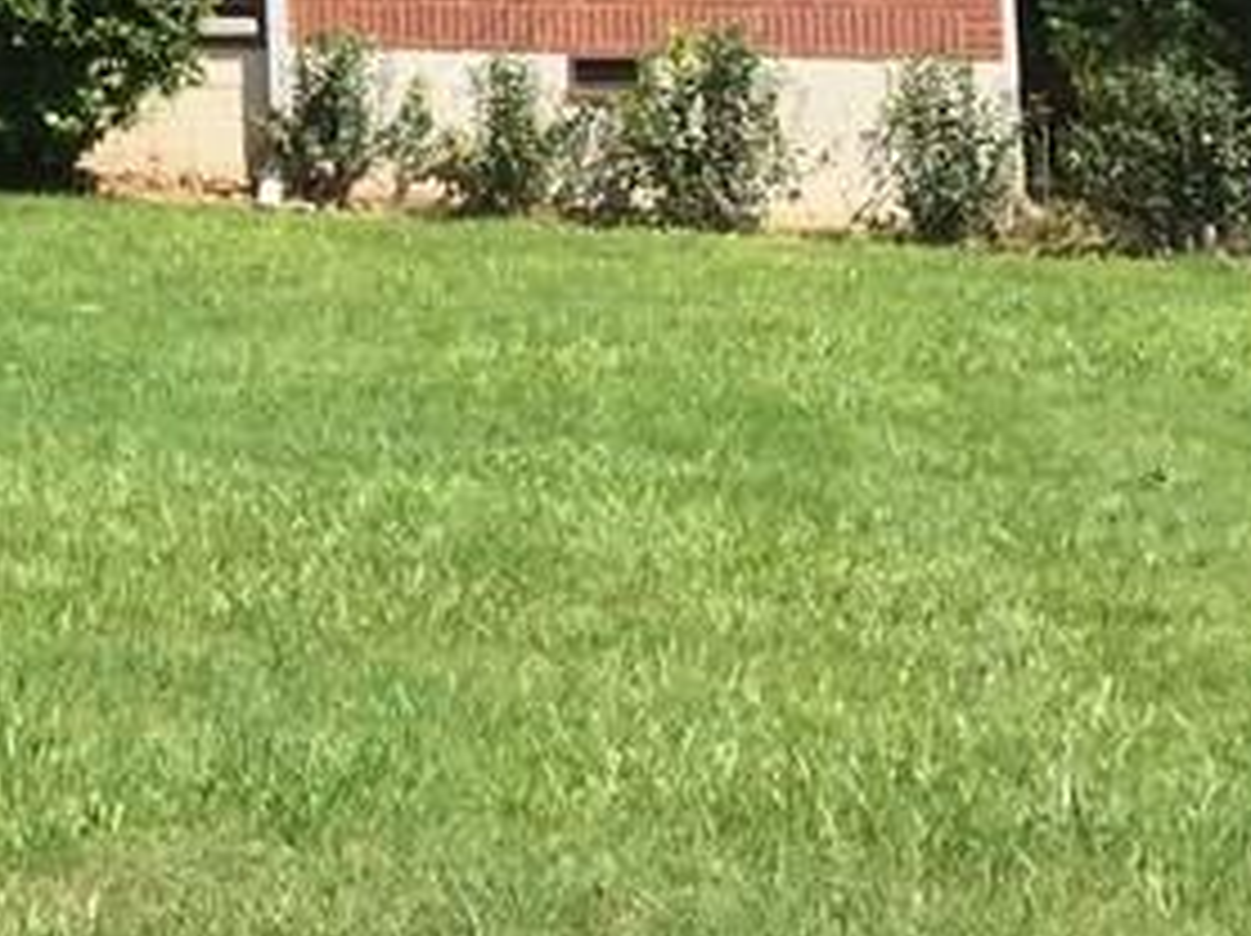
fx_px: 3864
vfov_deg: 12.7
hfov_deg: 17.0
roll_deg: -0.3
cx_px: -482
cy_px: -702
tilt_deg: +7.6
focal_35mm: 107
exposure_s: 1/1364
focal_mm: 4.15
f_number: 2.2
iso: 32
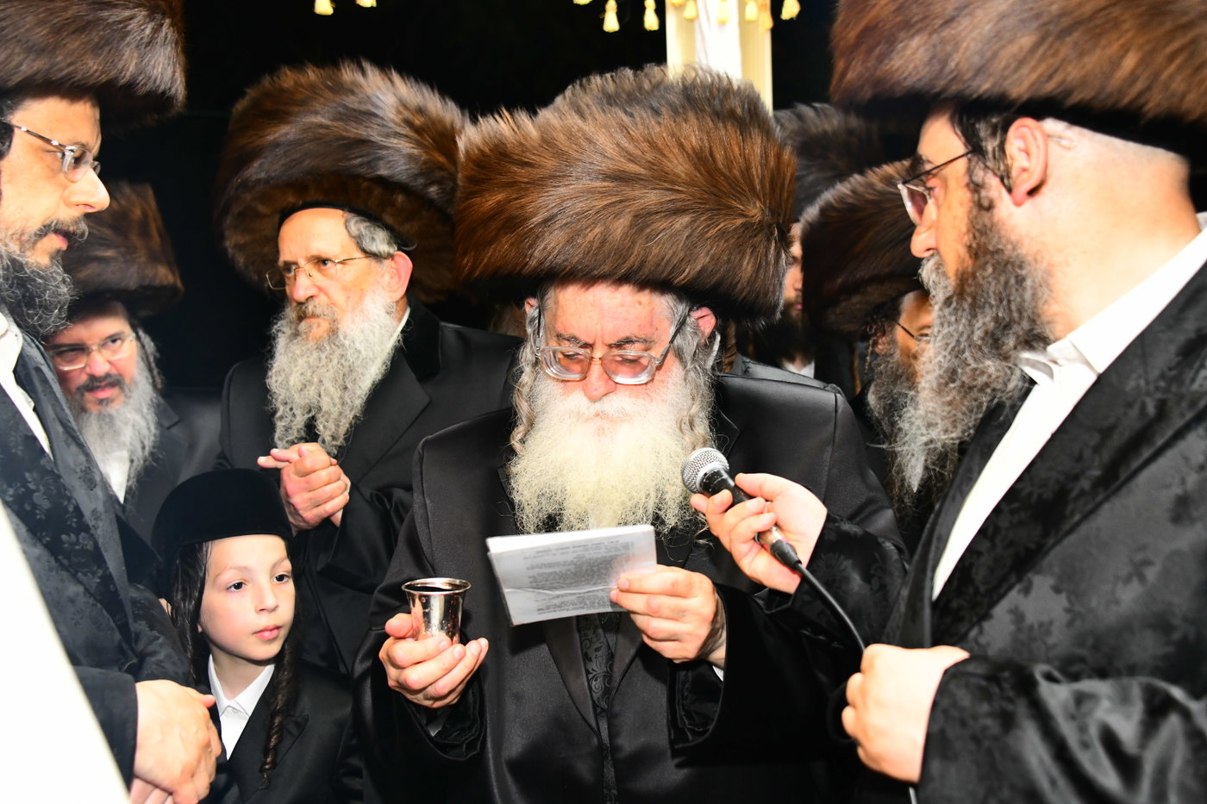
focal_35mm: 50
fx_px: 1676
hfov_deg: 39.6
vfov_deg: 27.0
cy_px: 402
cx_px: 604
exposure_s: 1/125
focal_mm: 50
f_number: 5.6
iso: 2000
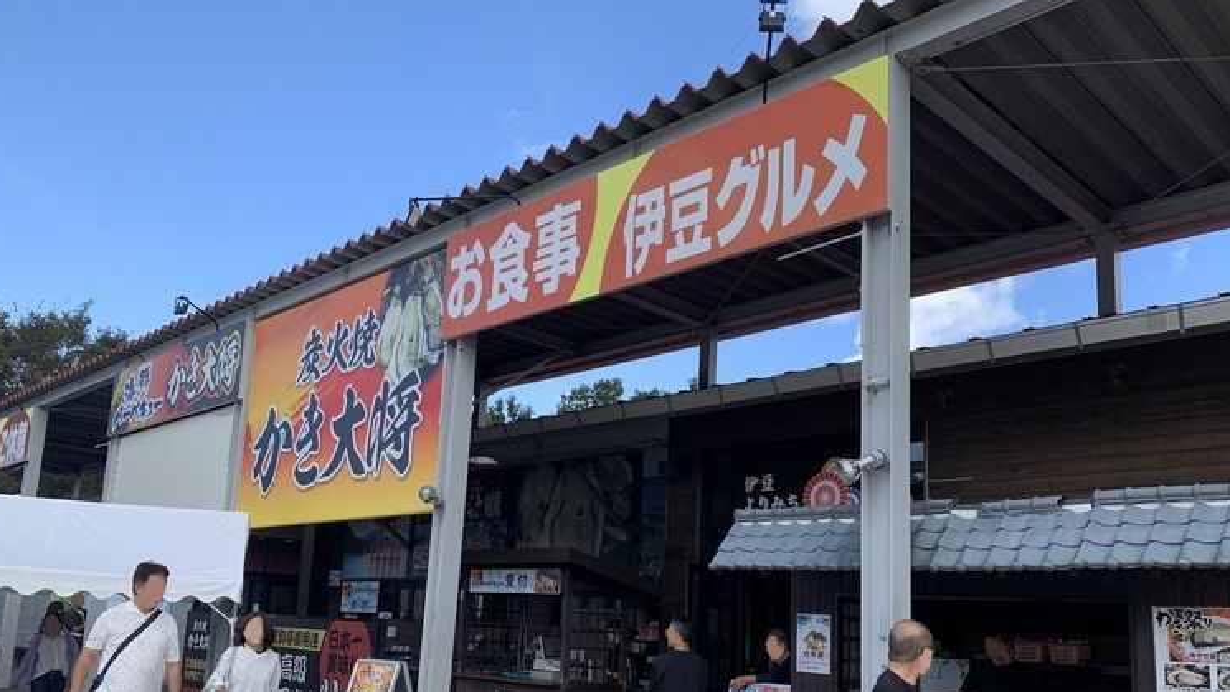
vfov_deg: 37.4
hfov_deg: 62.6
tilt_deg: +9.7
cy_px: 463
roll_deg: -3.8
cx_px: 625
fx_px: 1011
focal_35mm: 31
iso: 25
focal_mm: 4.25
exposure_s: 1/1054
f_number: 1.8
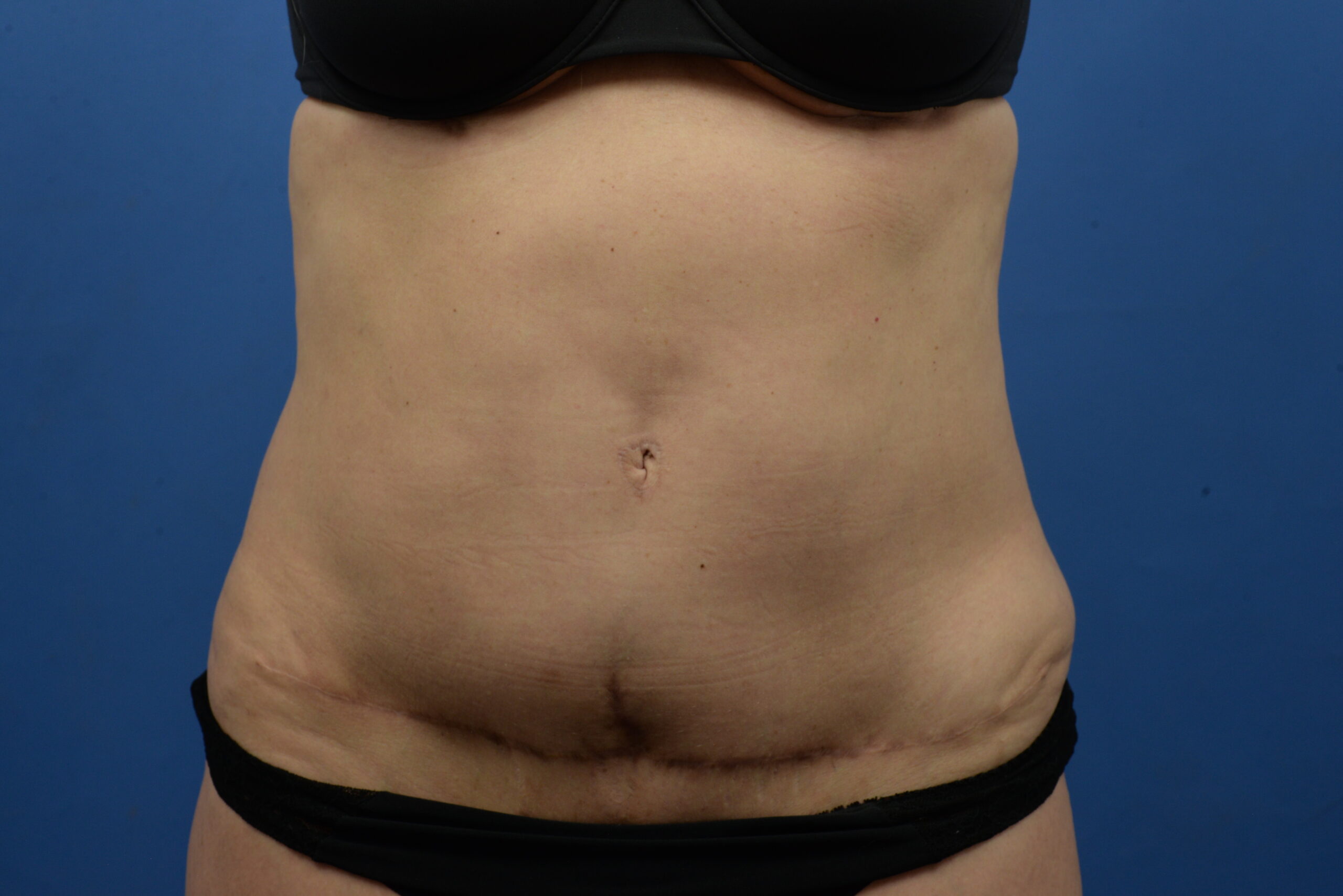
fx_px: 2239
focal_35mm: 60
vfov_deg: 22.6
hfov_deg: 33.4
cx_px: 672
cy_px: 448
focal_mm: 60
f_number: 11
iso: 800
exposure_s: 1/80
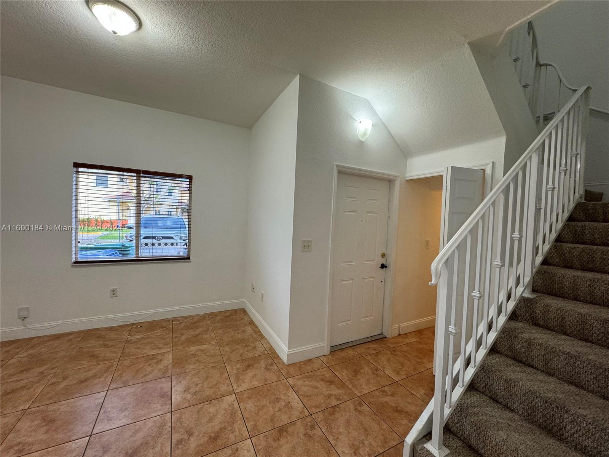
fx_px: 246
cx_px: 304
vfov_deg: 85.7
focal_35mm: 14
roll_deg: -2.4
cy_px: 228
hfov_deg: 102.1
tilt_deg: -2.1
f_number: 2.2
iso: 160
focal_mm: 2.22
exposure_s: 1/120
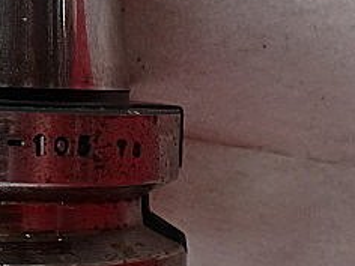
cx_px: -3
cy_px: 2
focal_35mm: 95
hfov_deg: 20.0
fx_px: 974
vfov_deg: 15.3
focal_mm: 6.3
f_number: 3.1
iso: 64
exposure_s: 1/125
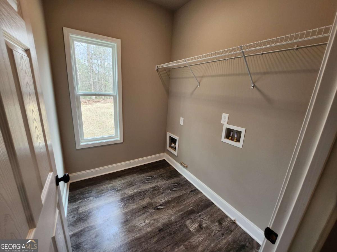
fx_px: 127
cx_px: 168
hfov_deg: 106.2
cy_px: 126
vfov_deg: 89.9
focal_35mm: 13
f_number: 2.2
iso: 125
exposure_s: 1/60
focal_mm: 1.7
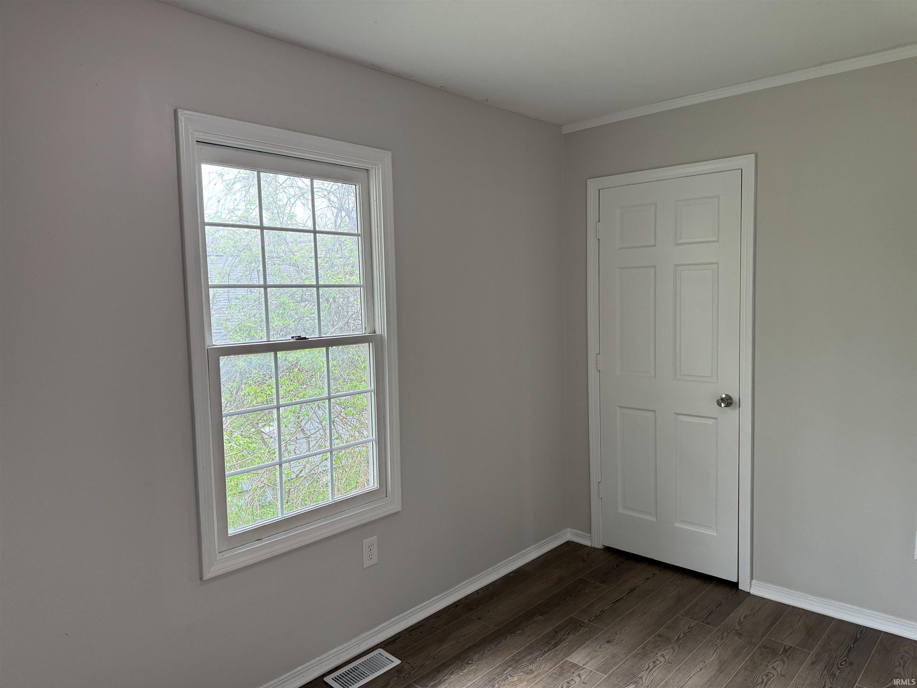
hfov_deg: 71.6
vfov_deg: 56.8
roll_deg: +1.3
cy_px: 344
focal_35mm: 24
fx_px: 636
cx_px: 458
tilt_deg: -5.1
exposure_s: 1/120
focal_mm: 6.76
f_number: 1.78
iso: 160
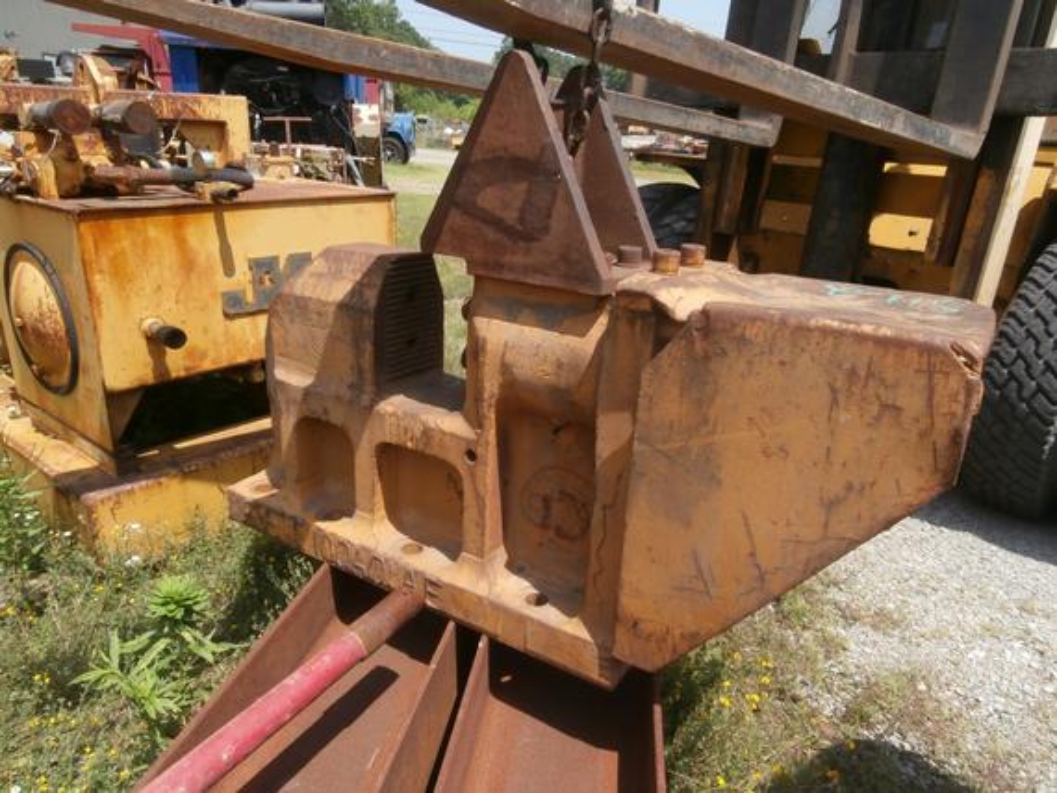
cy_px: 396
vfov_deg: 56.9
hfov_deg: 71.6
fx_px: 733
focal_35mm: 24
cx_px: 528
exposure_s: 1/640
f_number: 3
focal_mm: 4.2
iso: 100
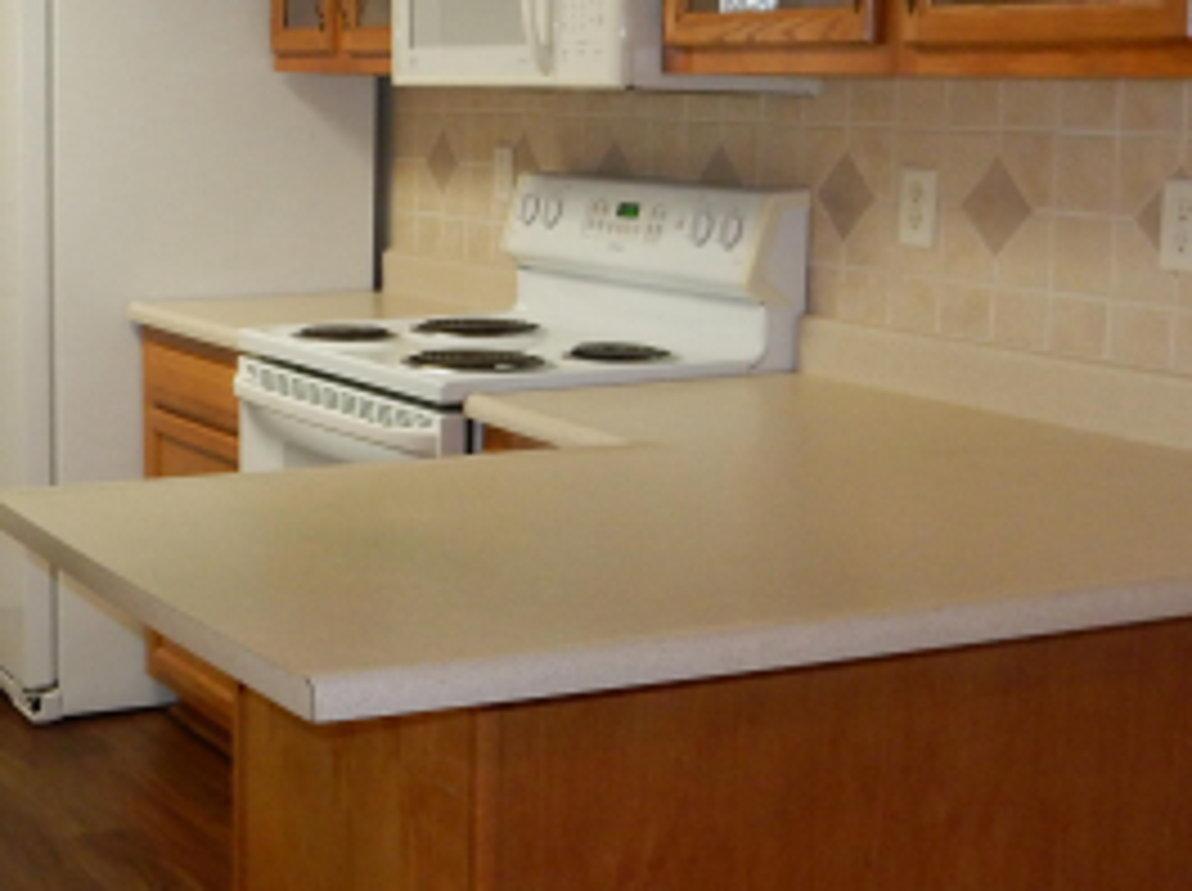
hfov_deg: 29.6
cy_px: 410
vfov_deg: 23.2
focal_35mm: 63
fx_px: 2166
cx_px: 142
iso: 200
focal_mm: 4.5
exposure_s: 1/30
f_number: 3.7
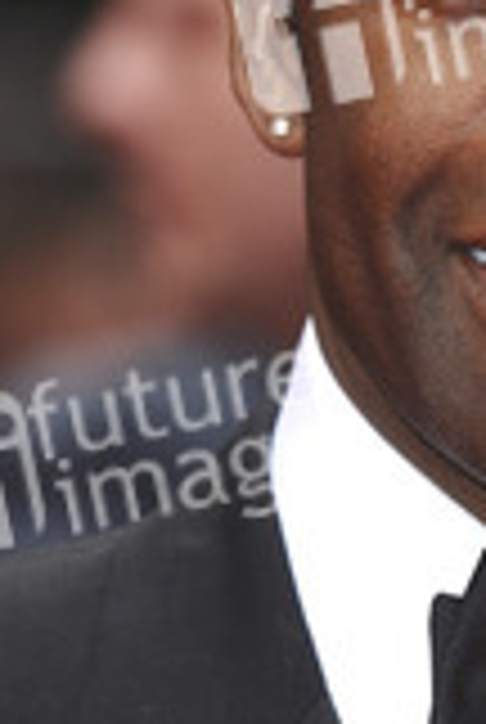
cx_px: 596
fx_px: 11618
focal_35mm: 576
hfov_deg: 2.4
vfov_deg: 3.6
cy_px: 234
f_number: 4.5
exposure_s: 1/250
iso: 320
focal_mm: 155
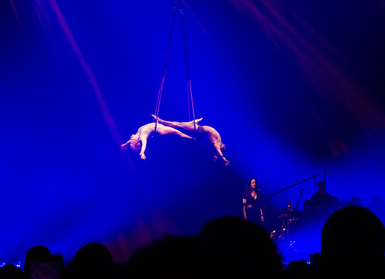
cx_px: 169
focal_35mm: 185
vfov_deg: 7.9
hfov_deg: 10.8
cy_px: 137
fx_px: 2032
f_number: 5.6
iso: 800
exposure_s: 1/100
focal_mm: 51.2
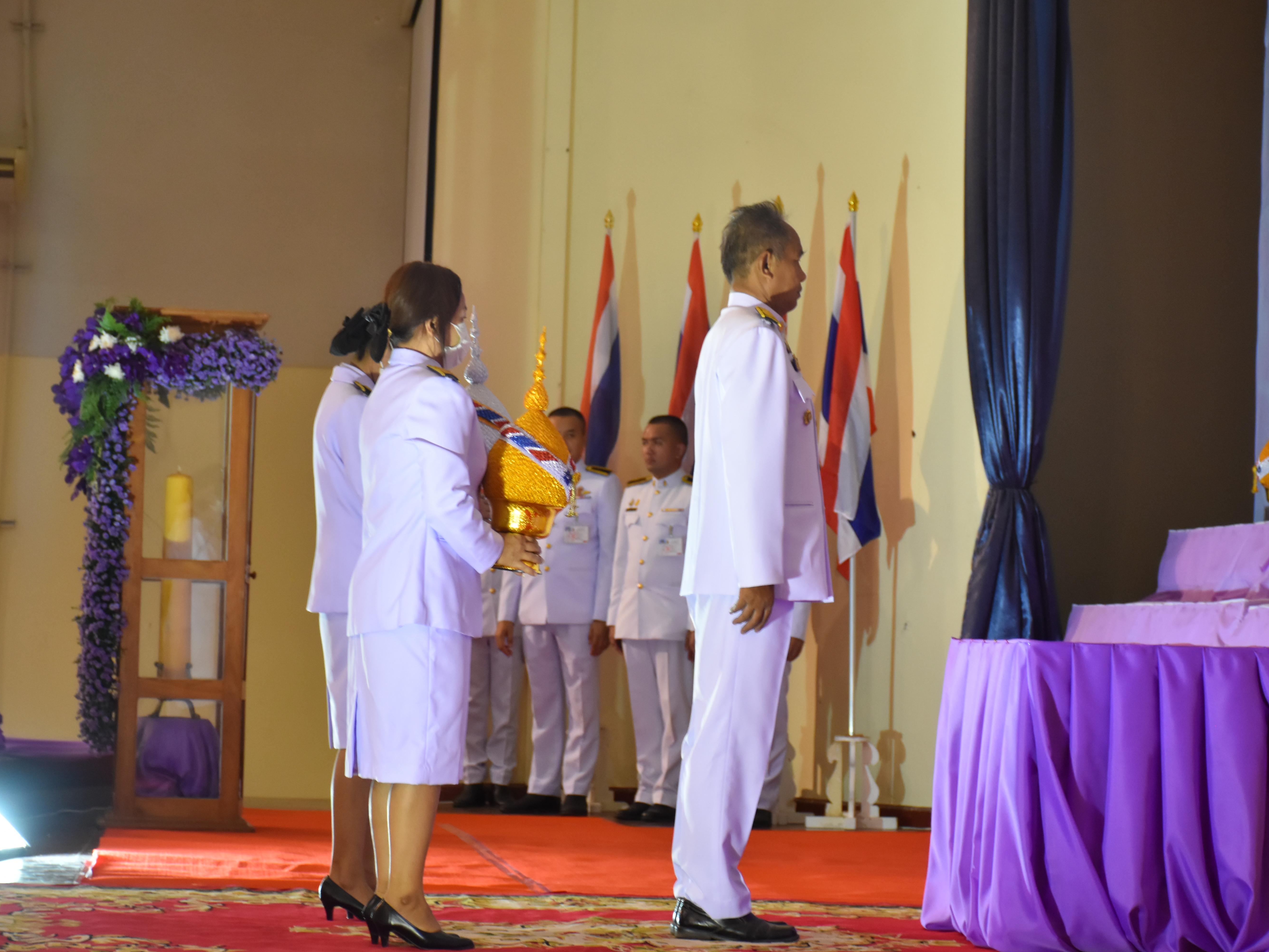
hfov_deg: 19.4
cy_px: 476
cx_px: 708
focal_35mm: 101
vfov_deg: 14.6
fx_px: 3703
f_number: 5
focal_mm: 62
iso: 1400
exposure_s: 1/60
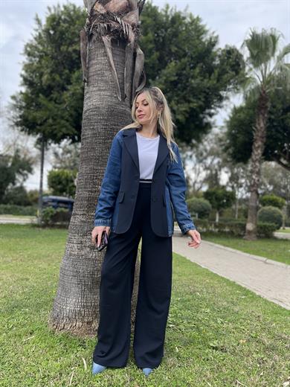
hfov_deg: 53.1
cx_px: 145
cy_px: 194
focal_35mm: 26
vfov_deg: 67.3
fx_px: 290
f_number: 1.5
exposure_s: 1/443
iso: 50
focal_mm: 5.7
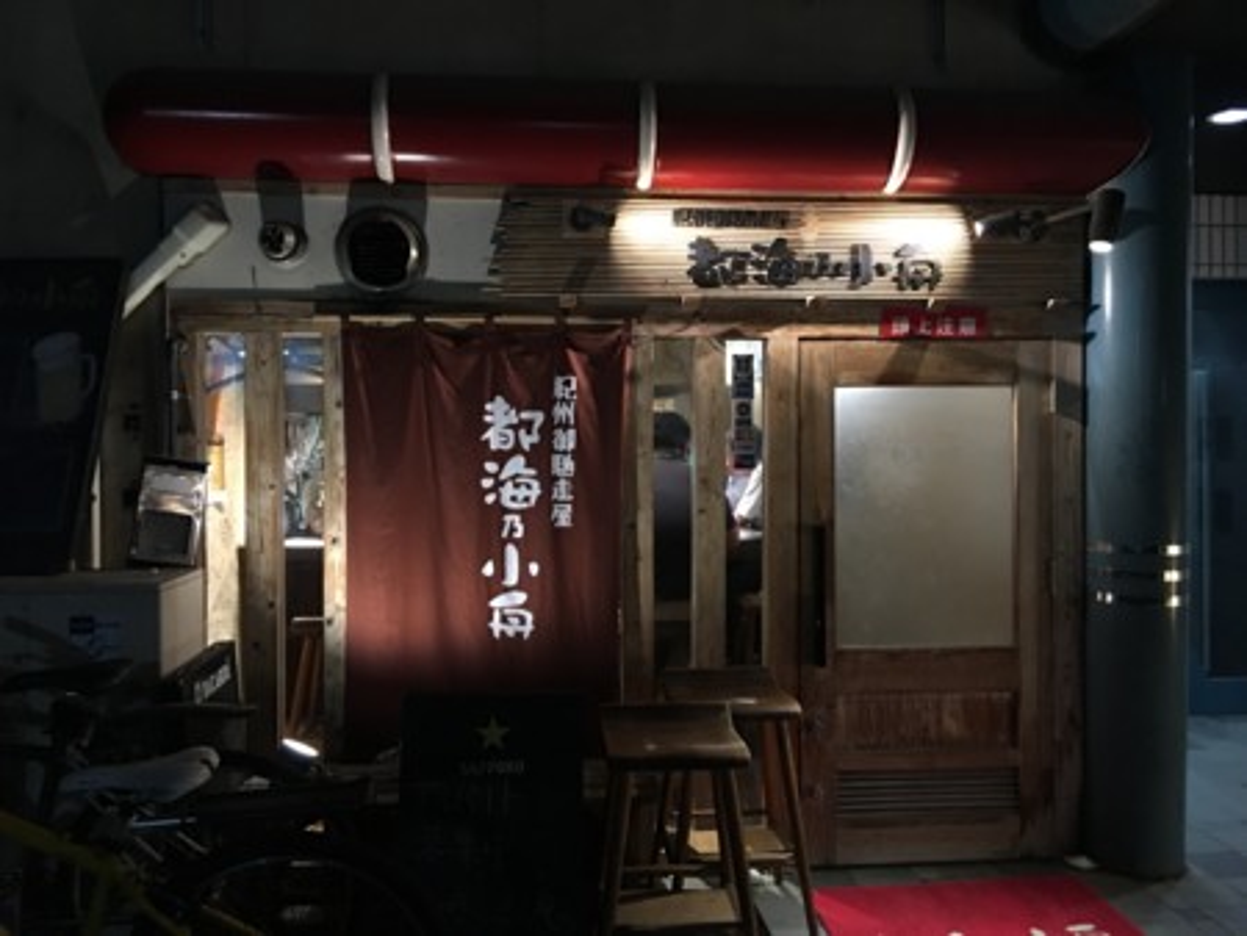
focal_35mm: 29
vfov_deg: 48.3
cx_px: 624
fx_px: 1045
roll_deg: +0.4
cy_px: 468
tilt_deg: +0.4
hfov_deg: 61.6
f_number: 2.2
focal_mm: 4.15
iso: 64
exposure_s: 1/4
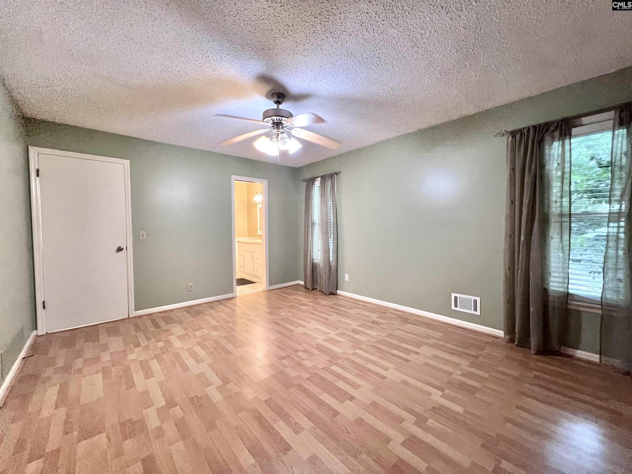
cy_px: 237
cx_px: 316
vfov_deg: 89.9
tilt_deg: -3.4
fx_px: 237
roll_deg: +1.0
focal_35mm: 13
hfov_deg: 106.2
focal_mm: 1.57
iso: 400
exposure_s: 1/60
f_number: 1.8
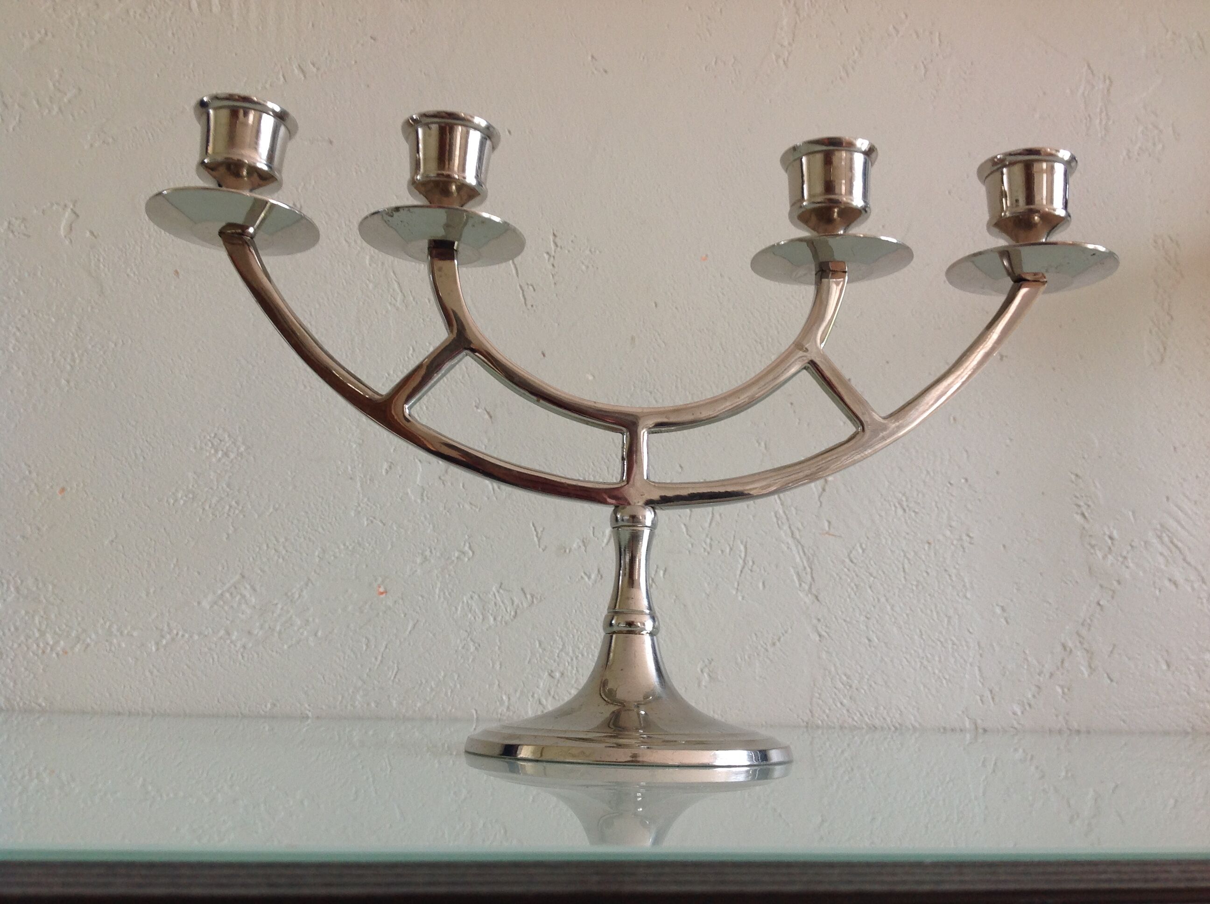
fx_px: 1222
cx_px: 605
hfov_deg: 52.7
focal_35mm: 35
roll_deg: -1.4
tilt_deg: +10.8
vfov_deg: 40.6
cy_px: 452
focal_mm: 4.28
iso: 50
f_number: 2.4
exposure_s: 1/20
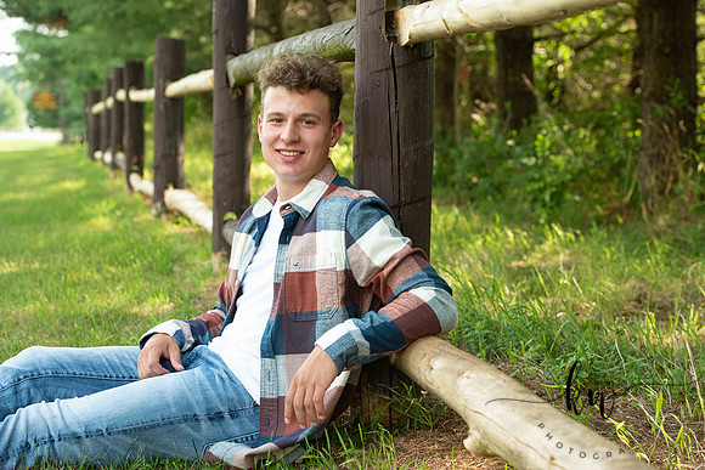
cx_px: 352
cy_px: 235
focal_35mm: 70
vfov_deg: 19.5
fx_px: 1371
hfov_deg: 28.8
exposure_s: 1/200
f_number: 5
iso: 400
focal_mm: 70
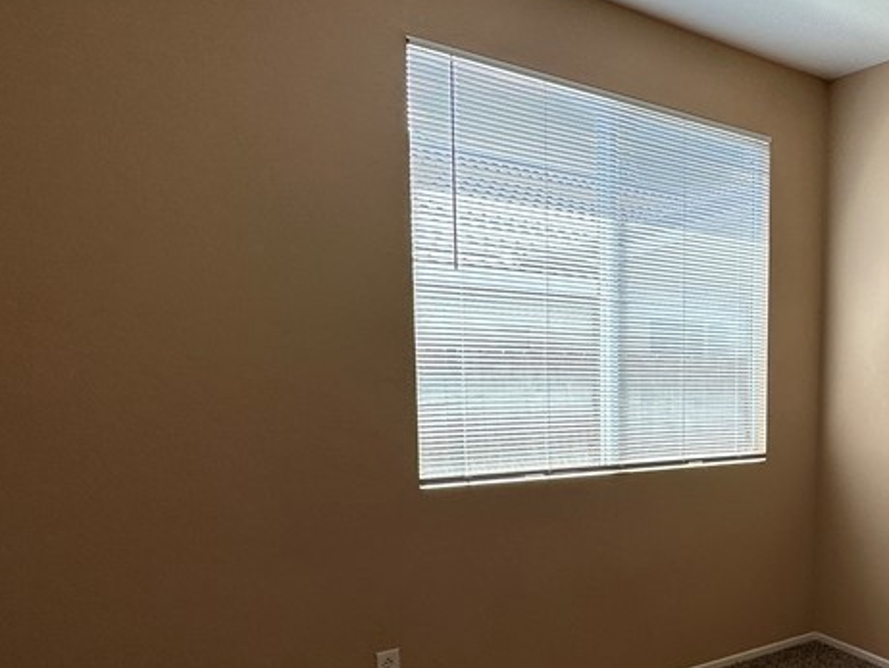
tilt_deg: -4.7
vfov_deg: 44.9
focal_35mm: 31
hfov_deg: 49.1
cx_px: 864
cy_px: 441
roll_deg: -0.9
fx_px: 797
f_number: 2.2
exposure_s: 1/113
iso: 40
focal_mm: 2.22
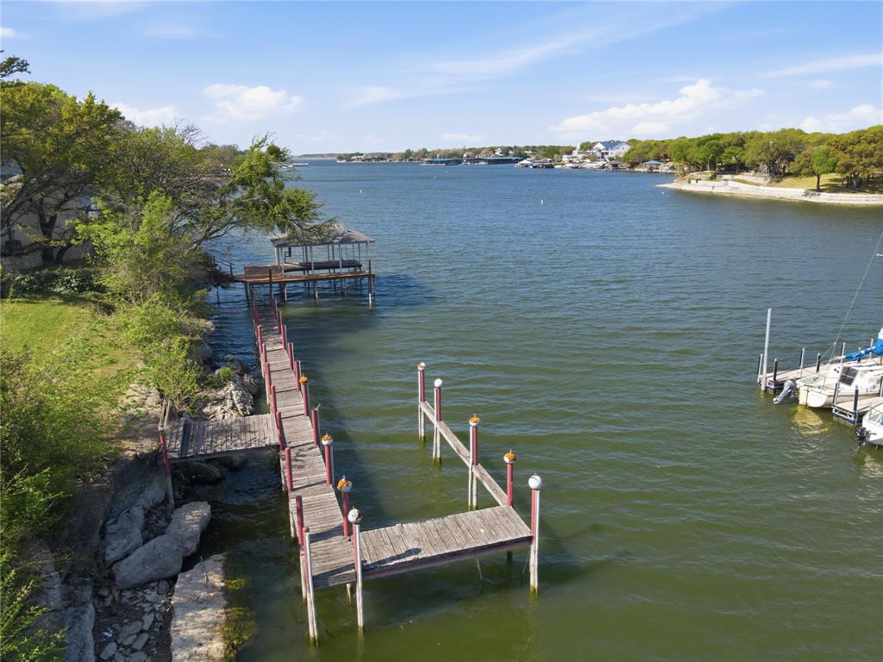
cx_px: 442
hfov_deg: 71.6
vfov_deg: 56.8
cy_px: 331
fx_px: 612
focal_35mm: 24
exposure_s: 1/500
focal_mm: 4.5
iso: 100
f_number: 2.8
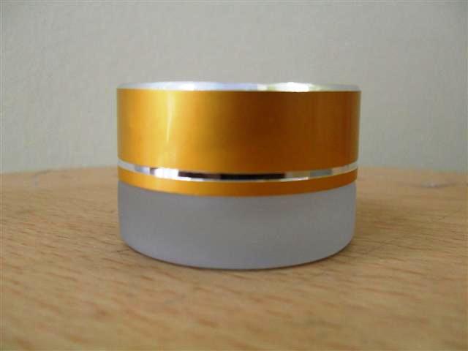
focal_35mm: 38
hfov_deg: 49.0
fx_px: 514
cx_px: 234
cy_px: 176
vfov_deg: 37.7
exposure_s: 1/20
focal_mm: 6.3
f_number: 2.8
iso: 200
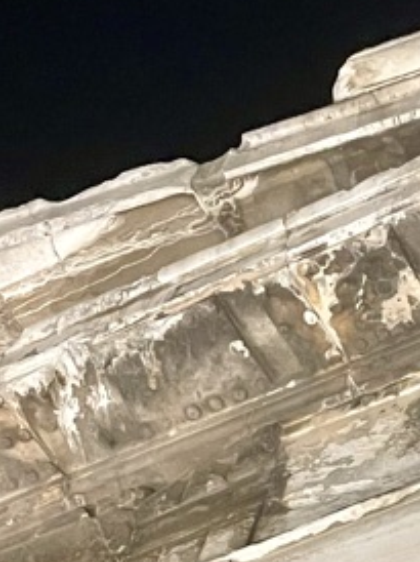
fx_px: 2155
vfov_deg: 13.8
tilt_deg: +49.6
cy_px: 880
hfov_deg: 10.8
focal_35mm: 133
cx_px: 580
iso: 640
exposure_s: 1/33
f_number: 1.6
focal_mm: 4.2
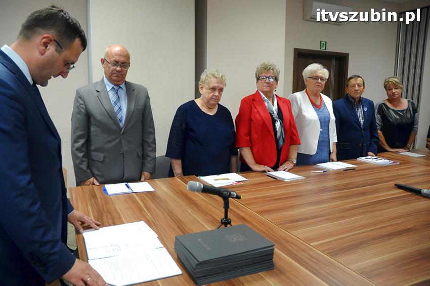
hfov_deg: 67.4
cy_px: 143
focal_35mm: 27
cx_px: 215
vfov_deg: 47.8
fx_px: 322
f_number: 4.5
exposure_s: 1/80
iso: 1250
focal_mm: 18
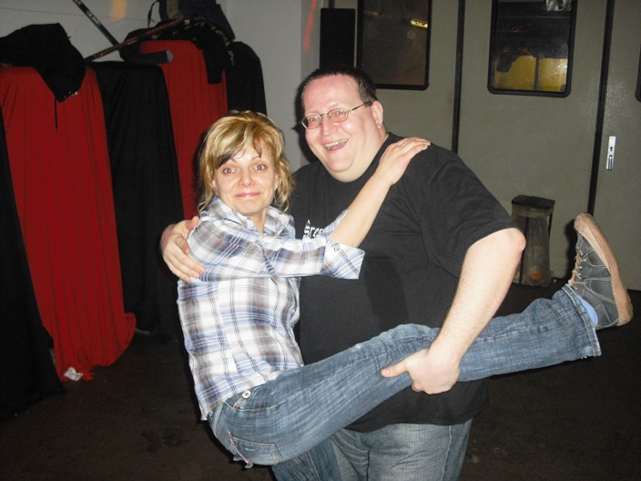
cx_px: 320
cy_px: 240
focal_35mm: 38
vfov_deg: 37.7
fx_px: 704
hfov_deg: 49.0
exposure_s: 1/60
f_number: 2.8
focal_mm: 6.2
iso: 200
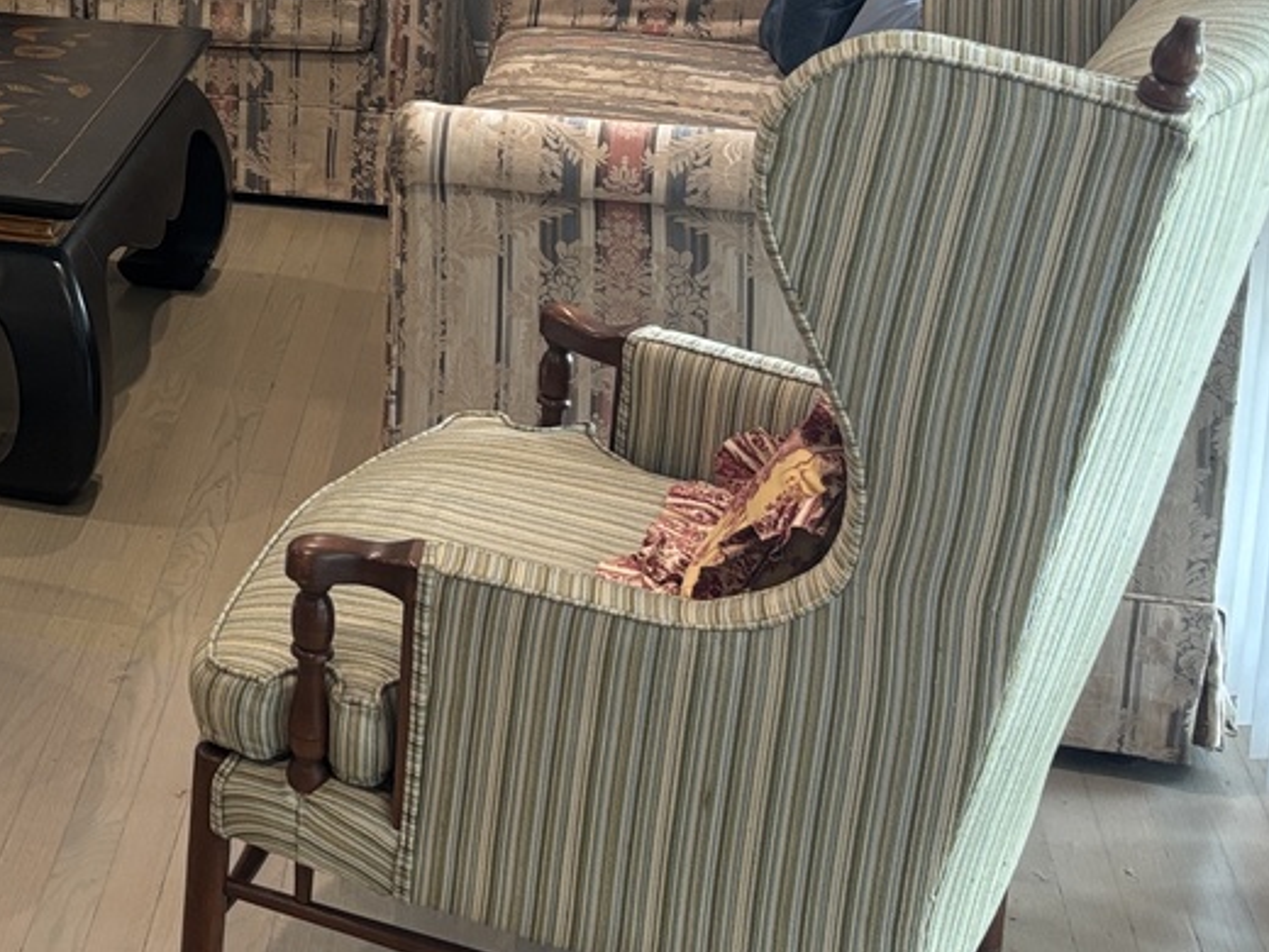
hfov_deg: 23.6
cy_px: -146
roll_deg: +0.6
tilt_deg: -8.8
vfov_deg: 19.4
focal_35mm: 72
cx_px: -420
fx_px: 2639
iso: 125
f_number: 1.6
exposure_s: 1/56
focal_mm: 5.96
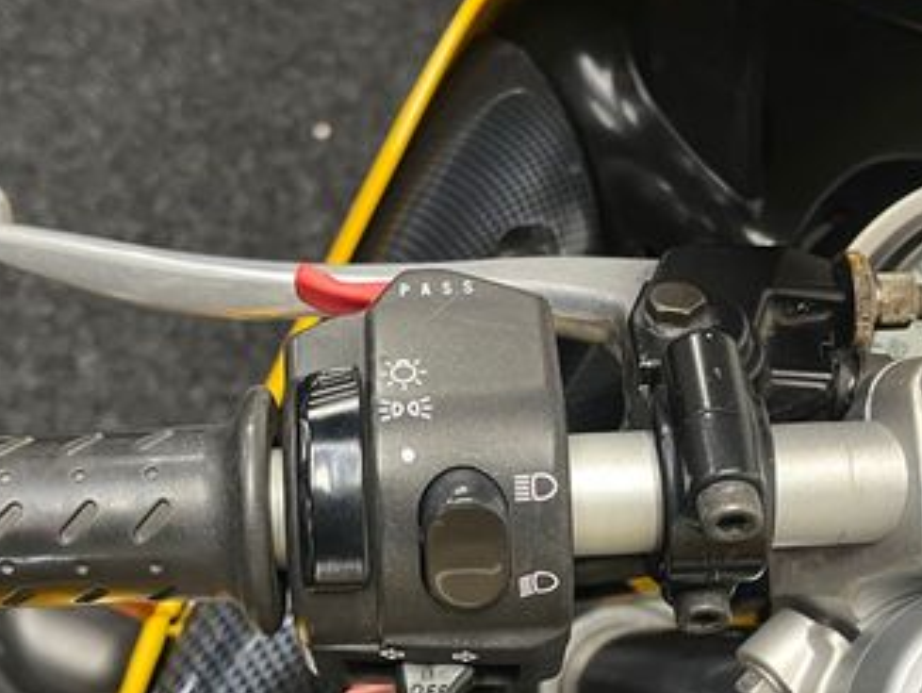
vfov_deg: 28.2
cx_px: 407
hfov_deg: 37.4
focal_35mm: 51
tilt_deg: -55.9
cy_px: 526
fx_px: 1359
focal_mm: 5.1
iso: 250
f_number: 1.6
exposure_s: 1/50
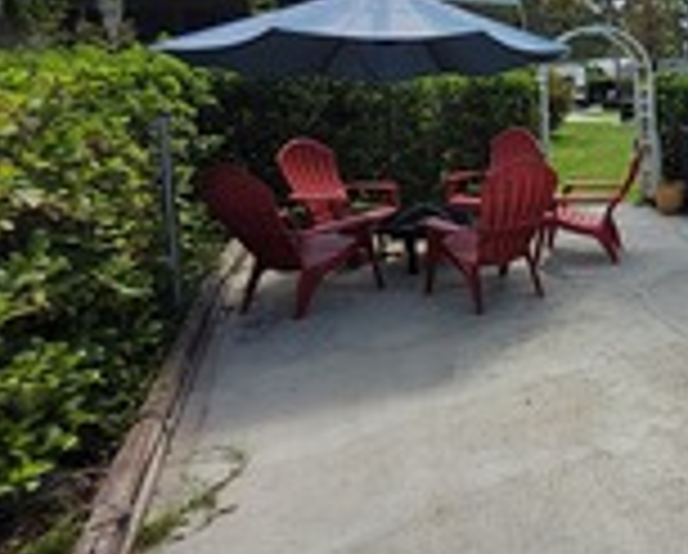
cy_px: 146
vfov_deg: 48.4
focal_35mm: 29
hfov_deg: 49.3
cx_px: 688
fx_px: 592
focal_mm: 1.13
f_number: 2.2
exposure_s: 1/912
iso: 32
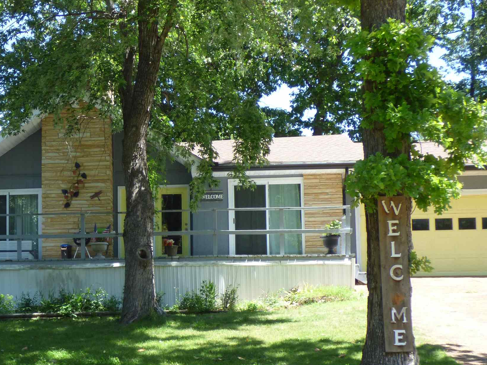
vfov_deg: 21.9
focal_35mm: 67
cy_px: 236
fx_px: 943
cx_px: 100
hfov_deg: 28.4
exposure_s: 1/200
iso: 100
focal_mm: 6.18
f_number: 3.4
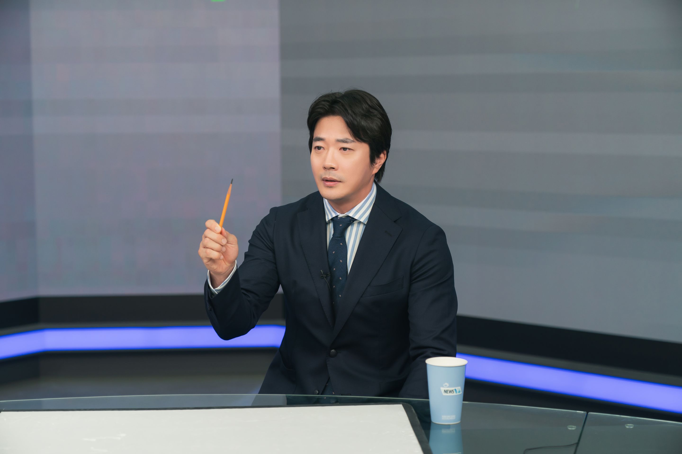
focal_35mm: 70
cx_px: 341
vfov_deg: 19.5
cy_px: 227
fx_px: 1326
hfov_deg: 28.8
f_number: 2.8
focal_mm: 70
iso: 400
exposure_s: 1/320
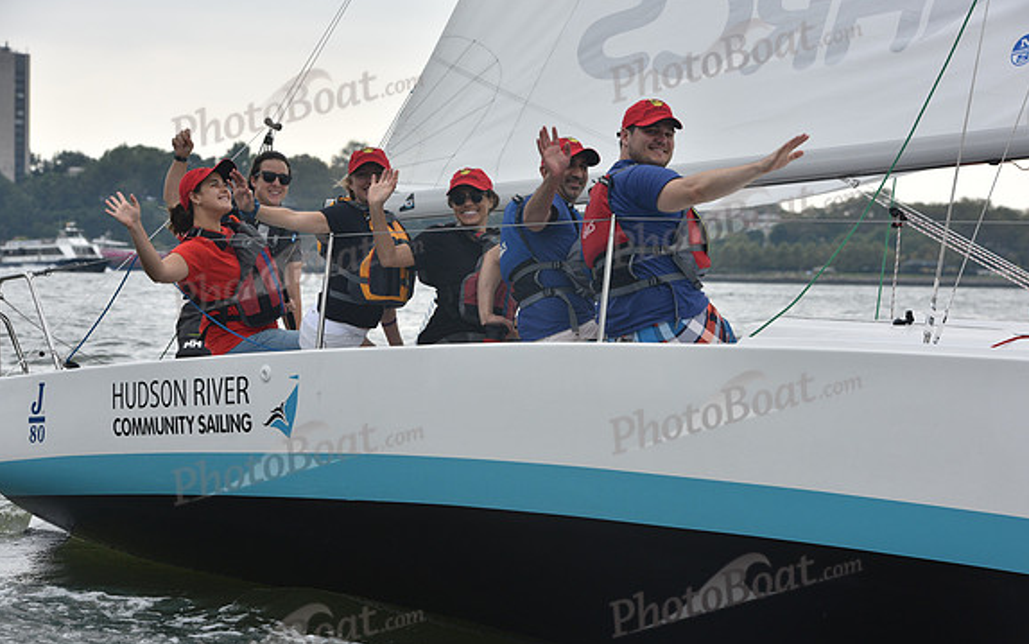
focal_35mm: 105
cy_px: 340
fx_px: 2945
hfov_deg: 19.8
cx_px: 518
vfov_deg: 12.5
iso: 400
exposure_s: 1/800
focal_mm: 102
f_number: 7.1
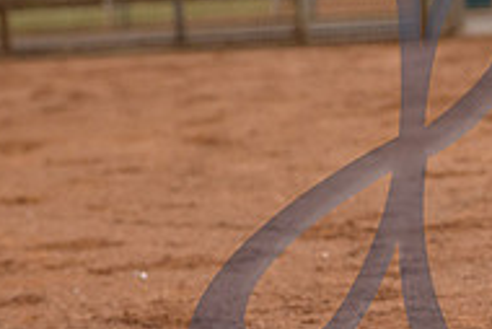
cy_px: 112
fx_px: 3023
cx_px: 701
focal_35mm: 221
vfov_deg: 6.2
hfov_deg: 9.1
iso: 2000
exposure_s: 1/80
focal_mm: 70
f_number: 5
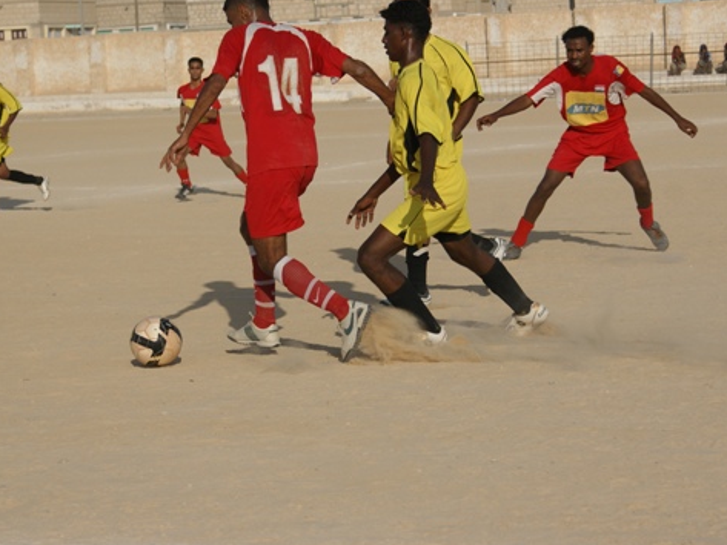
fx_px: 2689
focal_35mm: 128
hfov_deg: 15.4
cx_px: 370
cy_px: 254
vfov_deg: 11.6
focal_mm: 70
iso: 100
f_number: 7.1
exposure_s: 1/800
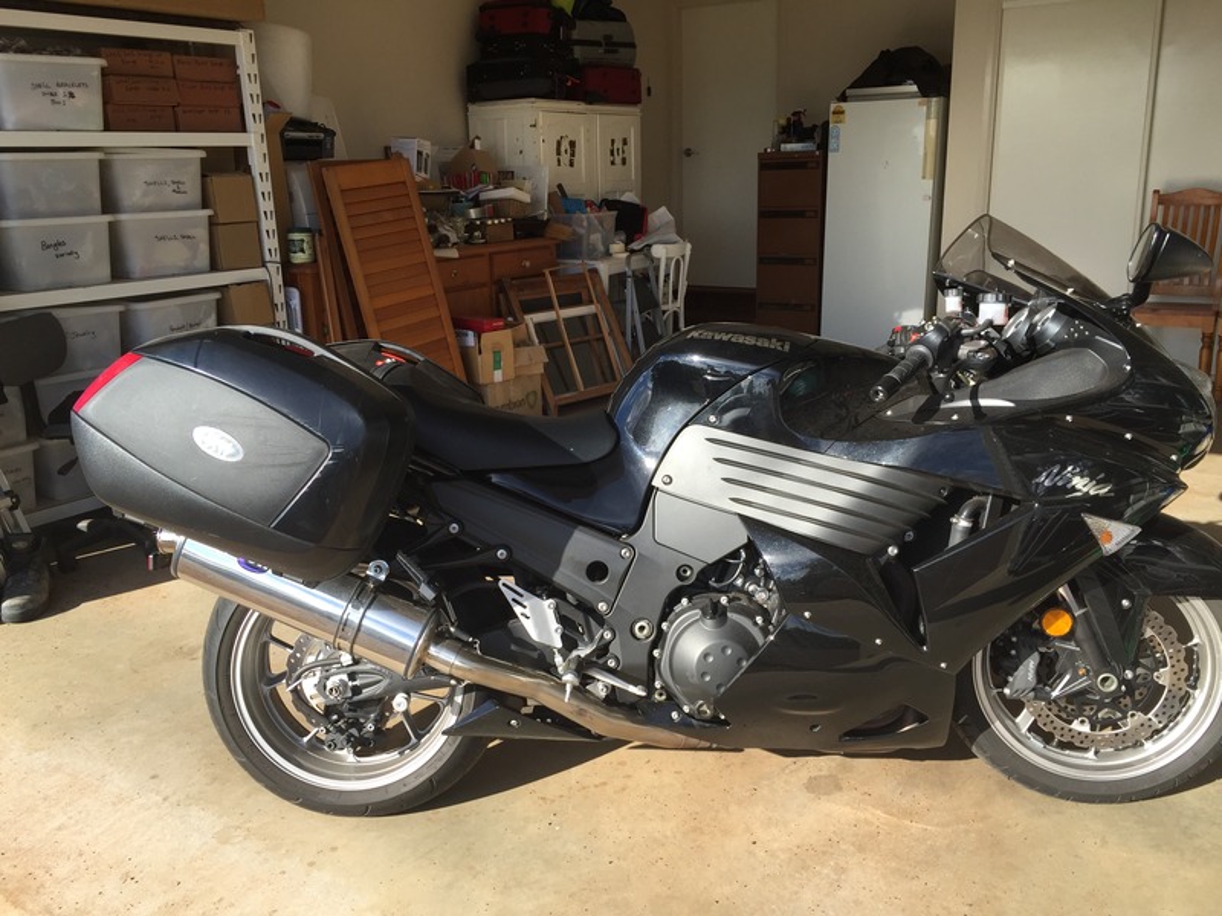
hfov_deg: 61.7
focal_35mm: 29
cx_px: 611
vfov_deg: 48.2
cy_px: 458
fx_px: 1024
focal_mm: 4.15
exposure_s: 1/732
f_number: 2.2
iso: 32
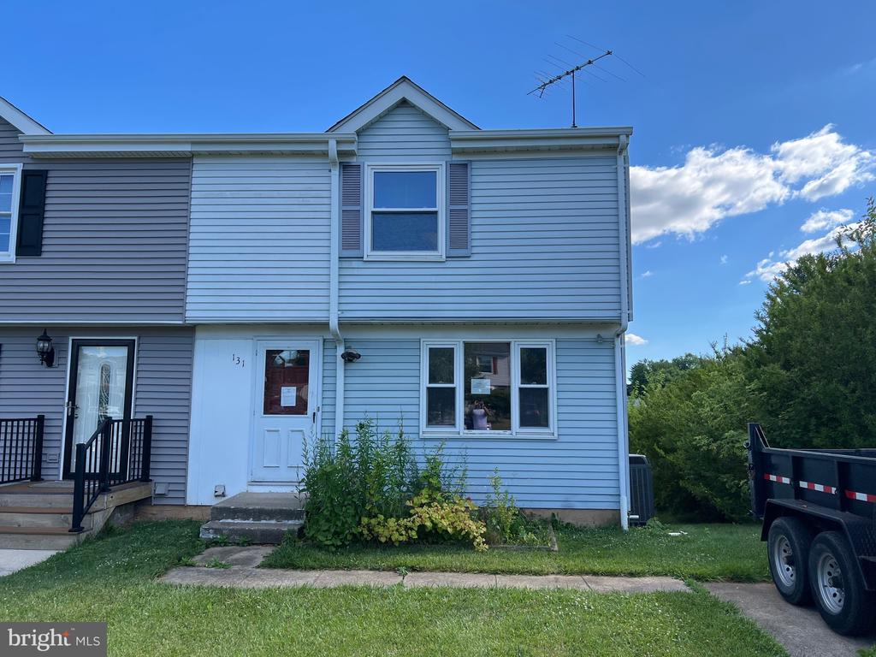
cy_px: 328
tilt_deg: +6.3
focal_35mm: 26
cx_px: 438
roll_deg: +0.2
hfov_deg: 67.3
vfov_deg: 53.1
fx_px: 658
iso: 50
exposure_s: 1/2123
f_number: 1.5
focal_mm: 5.7
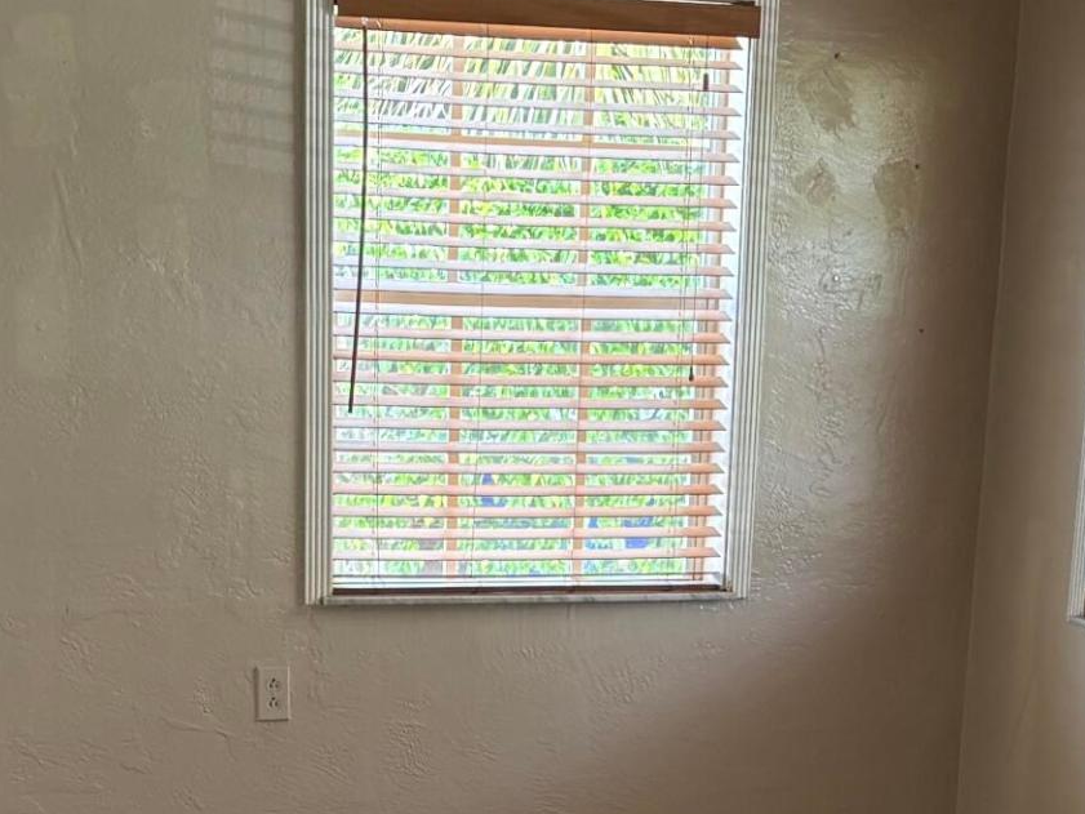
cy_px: 960
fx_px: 2790
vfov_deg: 16.0
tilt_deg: -10.3
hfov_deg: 22.0
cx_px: 534
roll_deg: -1.0
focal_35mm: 89
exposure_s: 1/121
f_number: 1.6
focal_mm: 5.96
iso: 125
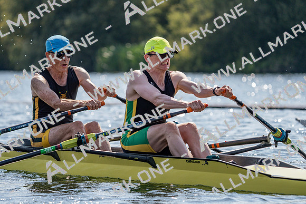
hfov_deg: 7.1
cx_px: 153
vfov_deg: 4.7
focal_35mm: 291
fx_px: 2474
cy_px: 102
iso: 250
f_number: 5.6
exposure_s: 1/1600
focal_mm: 291
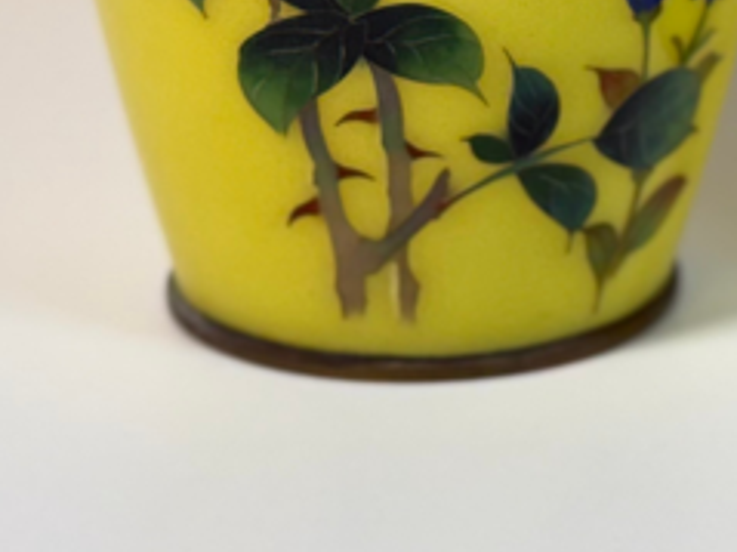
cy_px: -409
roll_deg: +0.1
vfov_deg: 7.9
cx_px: 873
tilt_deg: -10.3
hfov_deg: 10.7
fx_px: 3852
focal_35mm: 181
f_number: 1.78
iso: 50
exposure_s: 1/177
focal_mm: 6.76
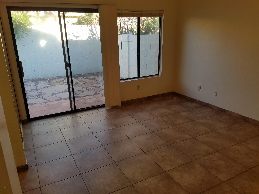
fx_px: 195
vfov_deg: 53.1
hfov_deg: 67.3
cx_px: 130
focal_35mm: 26
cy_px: 97
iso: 50
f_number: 1.7
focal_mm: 4.2
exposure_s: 1/219
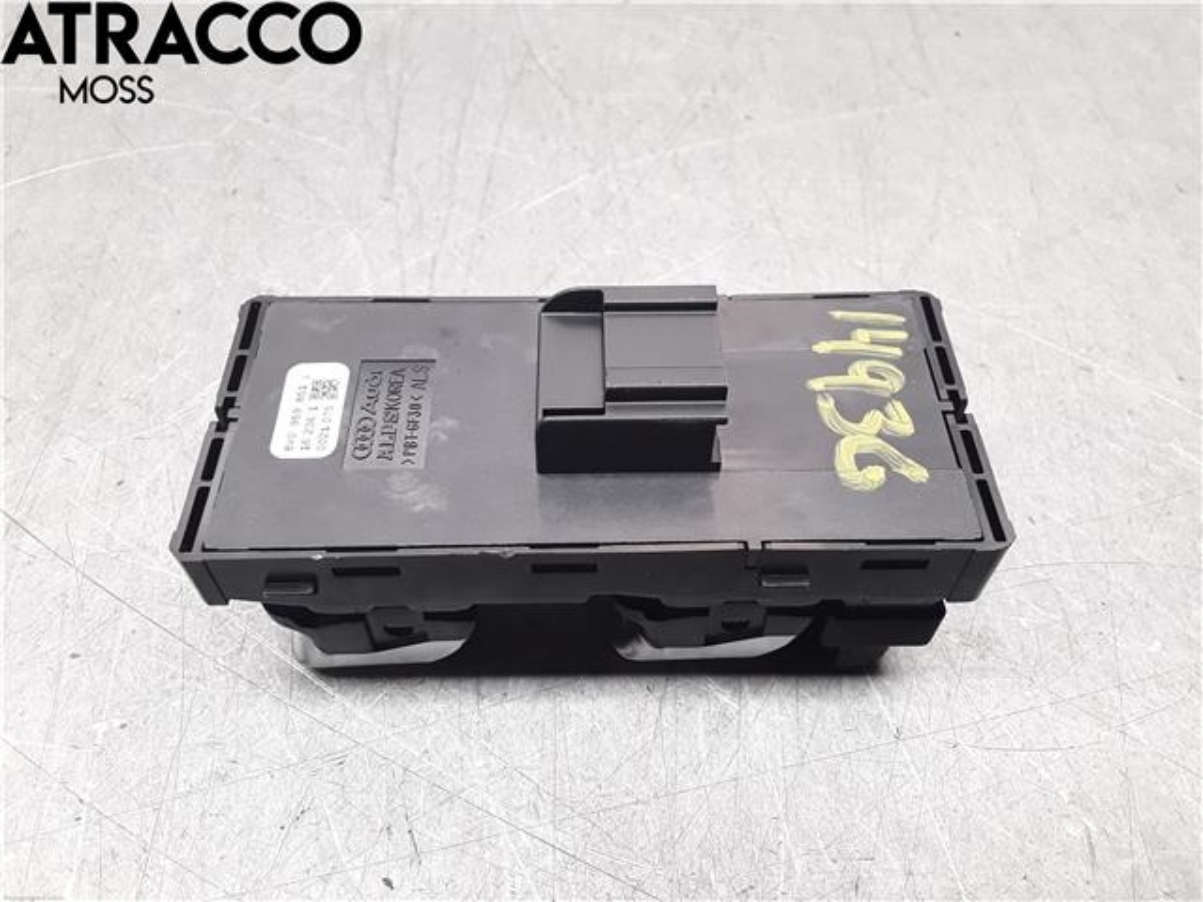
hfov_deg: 63.4
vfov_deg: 49.7
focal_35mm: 28
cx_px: 602
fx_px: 973
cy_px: 451
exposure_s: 1/50
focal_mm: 2.91
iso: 64
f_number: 1.9
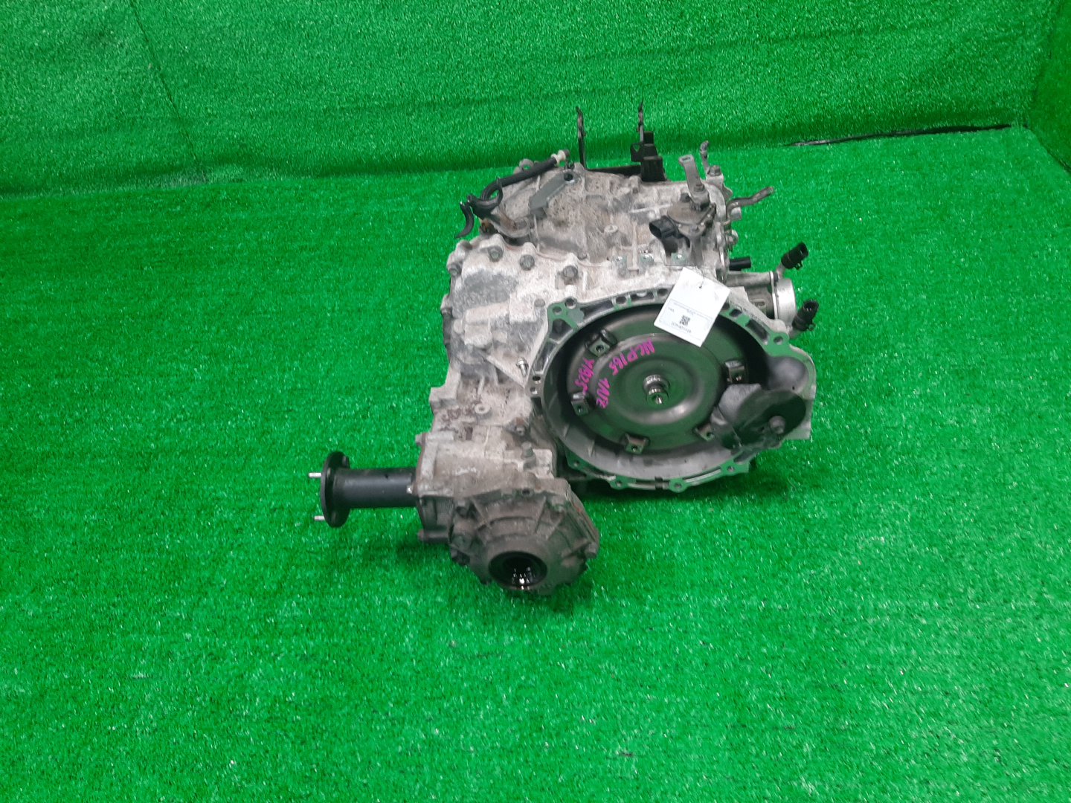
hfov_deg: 67.3
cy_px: 402
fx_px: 804
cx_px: 536
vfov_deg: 53.1
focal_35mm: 26
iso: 117
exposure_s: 1/50
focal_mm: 3.93
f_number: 1.7
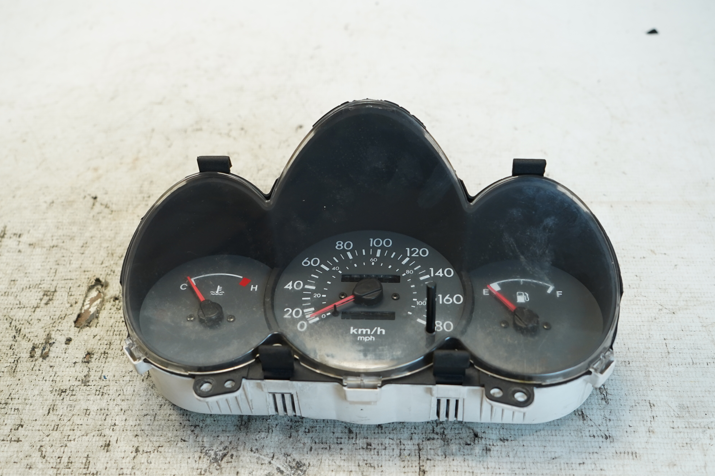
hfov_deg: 45.4
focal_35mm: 43
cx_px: 358
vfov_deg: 31.2
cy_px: 238
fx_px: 854
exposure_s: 1/160
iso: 800
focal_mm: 29
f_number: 4
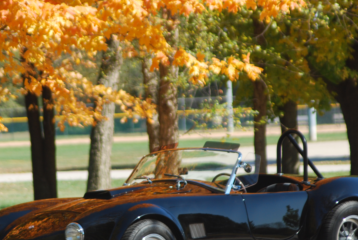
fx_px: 4469
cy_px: 146
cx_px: 137
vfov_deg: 3.1
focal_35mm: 449
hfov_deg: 4.6
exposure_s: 1/500
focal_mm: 185
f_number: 5.3
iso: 220
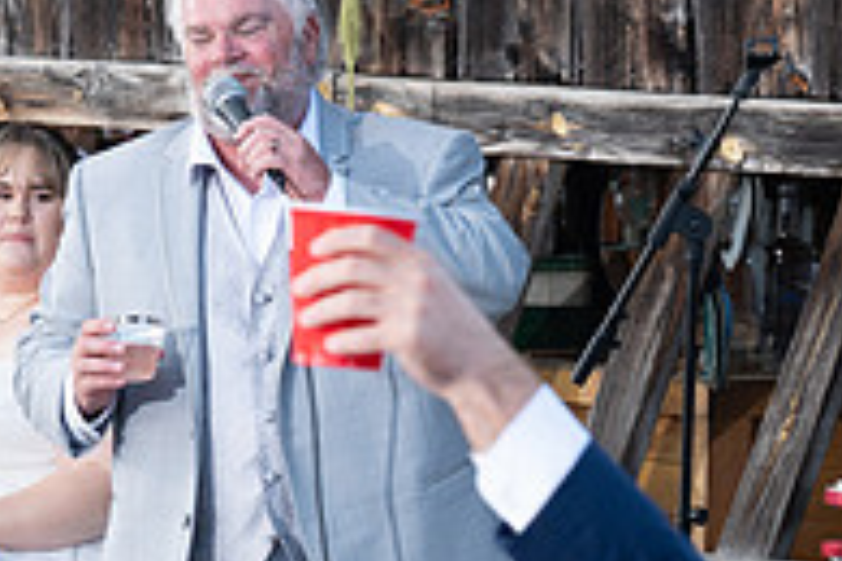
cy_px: 412
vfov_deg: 4.6
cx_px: 229
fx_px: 7016
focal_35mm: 300
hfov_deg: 6.9
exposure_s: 1/125
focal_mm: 101
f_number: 5.6
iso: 320
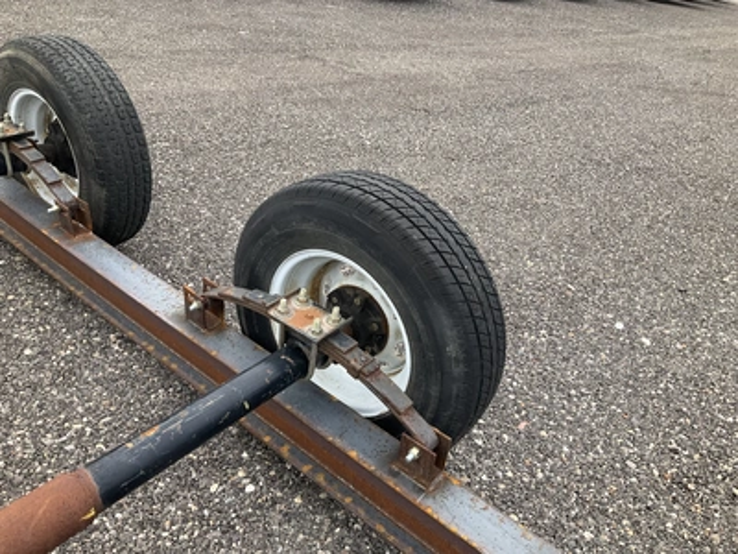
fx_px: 618
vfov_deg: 48.2
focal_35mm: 29
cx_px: 369
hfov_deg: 61.7
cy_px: 277
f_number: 1.8
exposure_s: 1/599
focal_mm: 3
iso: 25
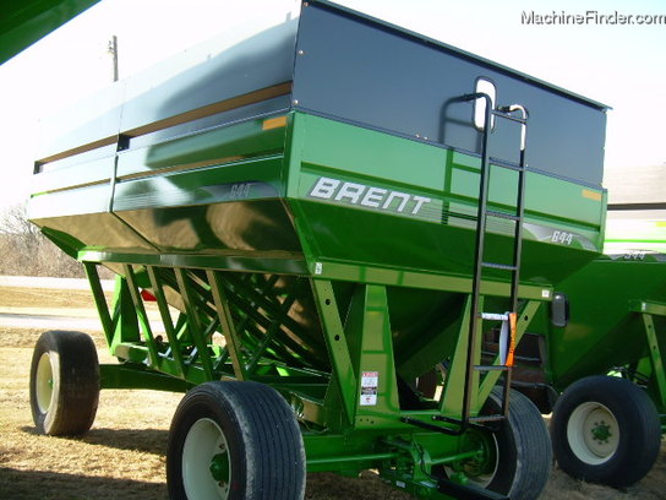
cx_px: 333
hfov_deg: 49.0
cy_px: 250
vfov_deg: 37.7
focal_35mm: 38
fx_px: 731
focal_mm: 6.3
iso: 50
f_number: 2.8
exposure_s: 1/162
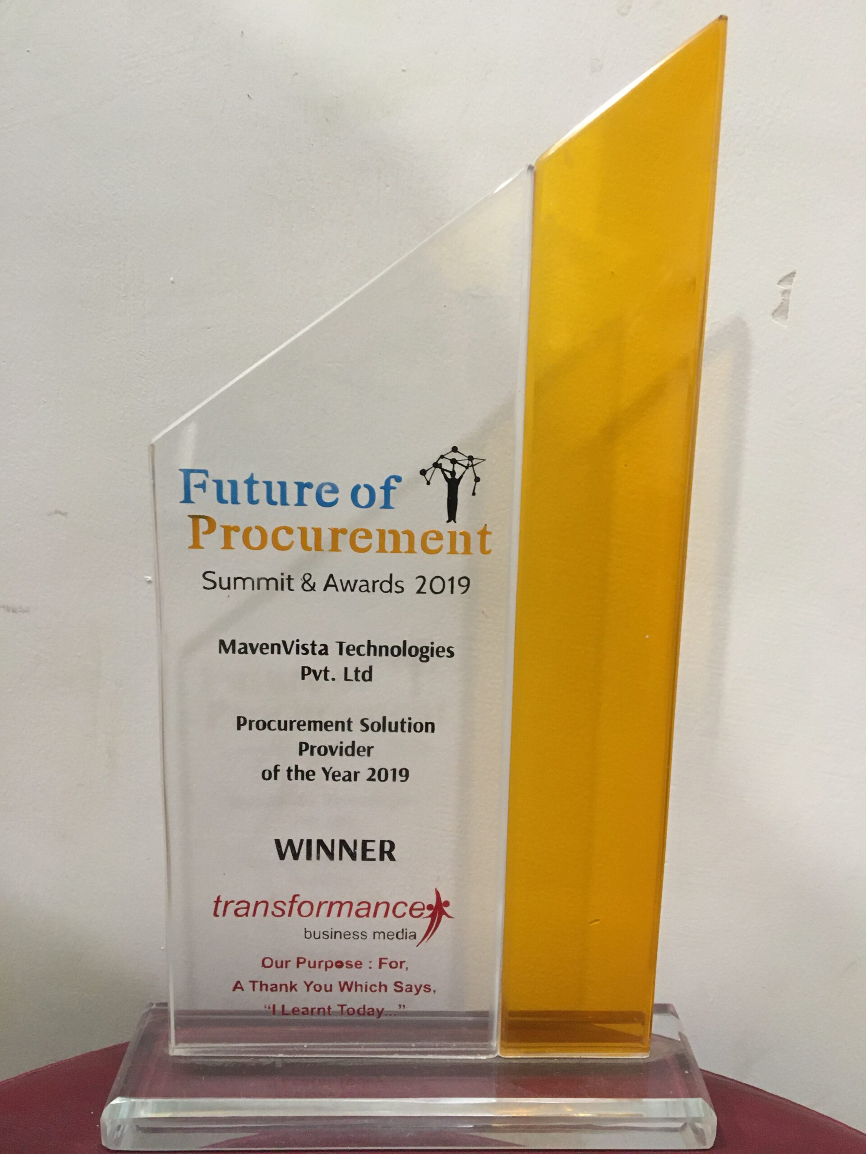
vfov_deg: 61.7
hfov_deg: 48.2
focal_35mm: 29
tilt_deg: -10.6
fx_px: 967
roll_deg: -1.0
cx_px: 433
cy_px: 577
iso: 160
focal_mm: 4.15
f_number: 2.2
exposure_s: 1/33
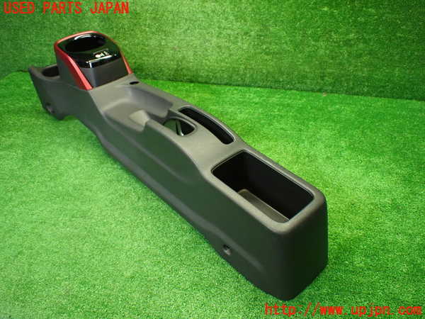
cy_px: 160
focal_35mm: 30
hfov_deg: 60.0
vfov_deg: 46.8
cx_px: 212
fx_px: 368
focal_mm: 5.4
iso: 800
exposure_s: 1/100
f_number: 2.3
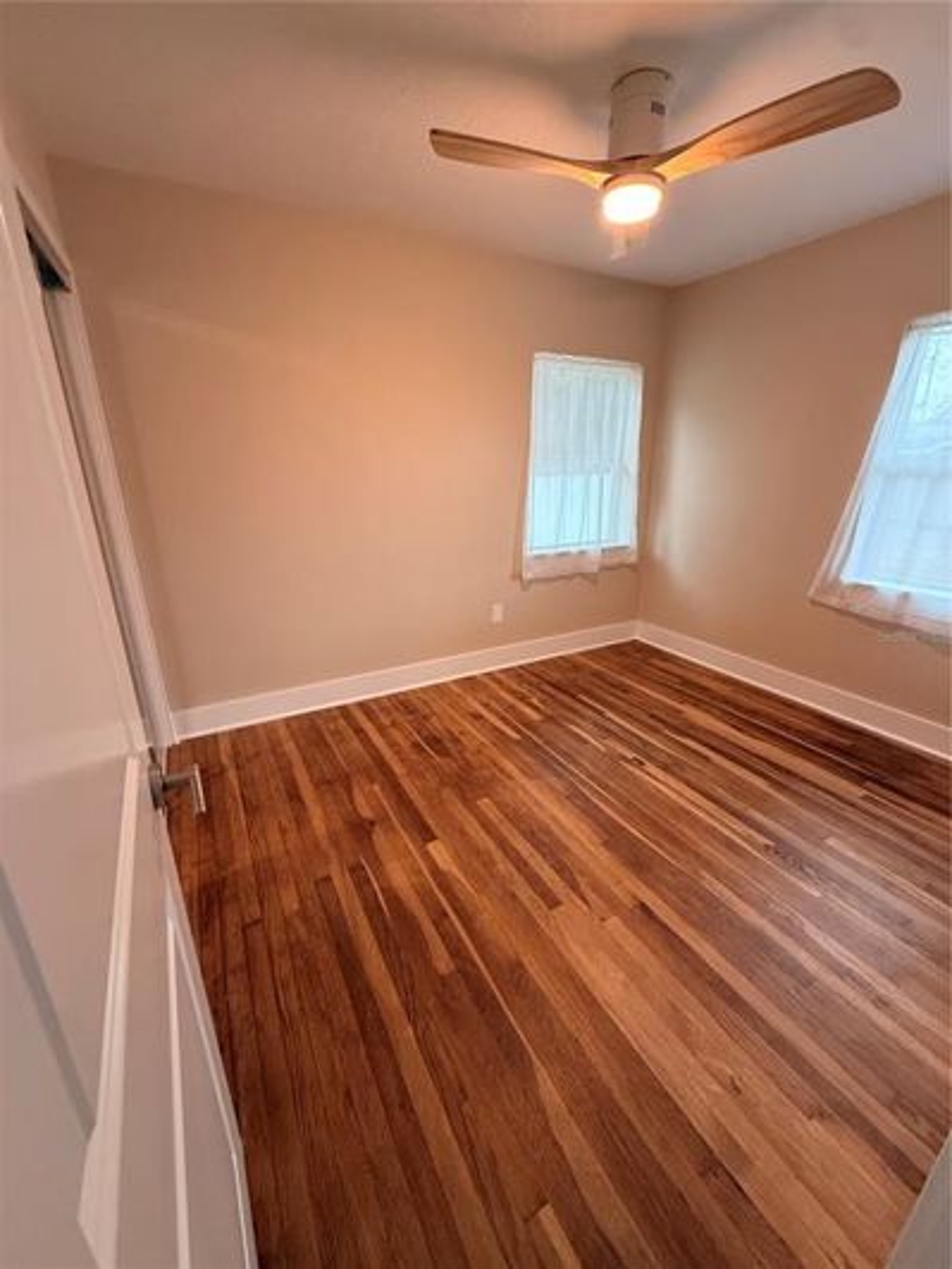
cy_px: 634
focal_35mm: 14
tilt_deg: -17.9
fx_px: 513
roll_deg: -0.3
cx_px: 476
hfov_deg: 85.7
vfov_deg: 102.1
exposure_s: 1/90
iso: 320
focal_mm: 2.22
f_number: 2.2
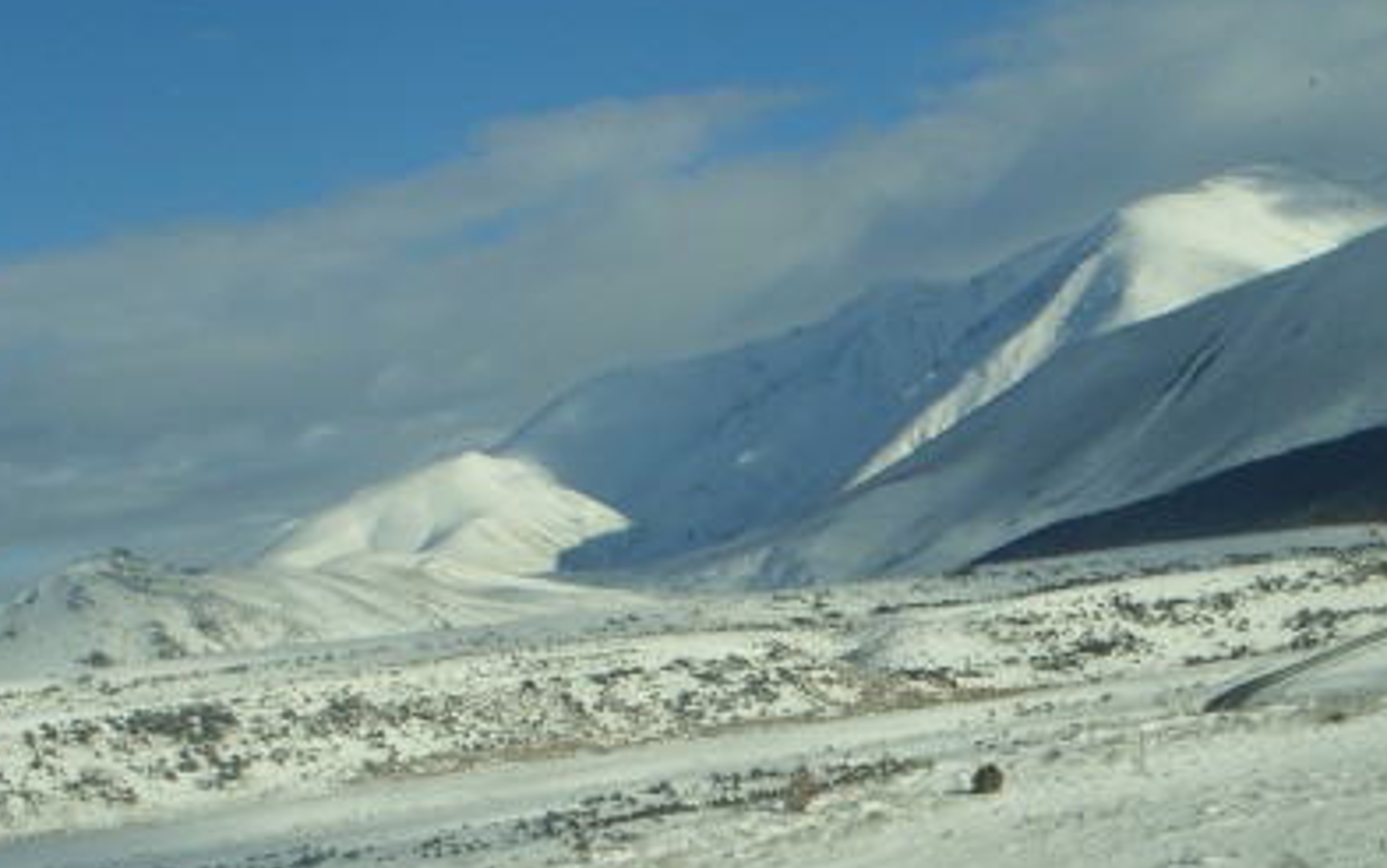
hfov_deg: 25.2
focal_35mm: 82
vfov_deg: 15.7
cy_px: 815
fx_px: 3101
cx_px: 688
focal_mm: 7.8
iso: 50
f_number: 7.4
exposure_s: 1/402
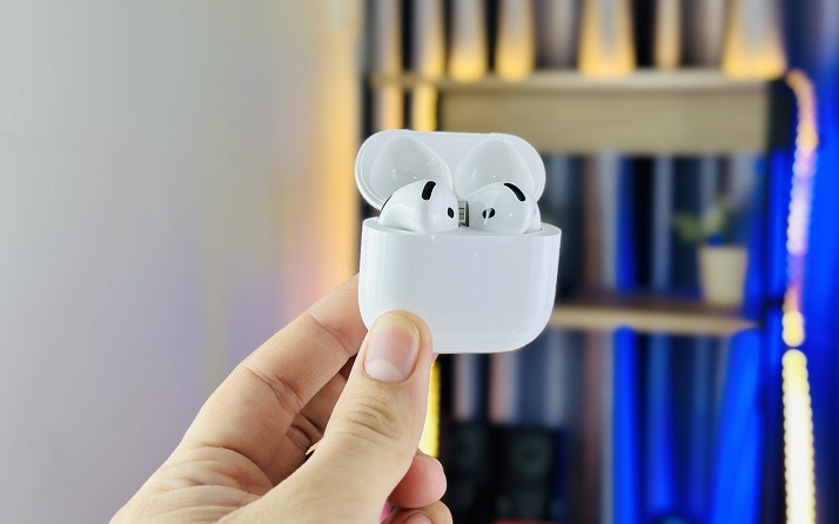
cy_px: 227
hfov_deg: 35.6
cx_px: 468
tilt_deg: -3.8
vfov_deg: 22.7
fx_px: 1303
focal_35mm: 57
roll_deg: -0.8
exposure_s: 1/138
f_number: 1.78
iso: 64
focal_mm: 6.86
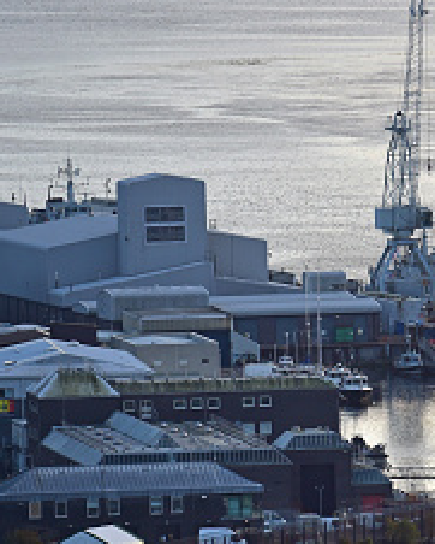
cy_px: 333
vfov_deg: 2.0
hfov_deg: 1.6
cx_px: 558
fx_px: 15825
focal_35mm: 984
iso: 720
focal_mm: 400
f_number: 5
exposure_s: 1/1600
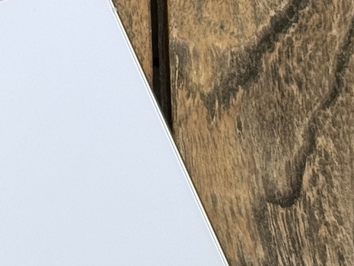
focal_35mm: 196
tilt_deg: -73.9
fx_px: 2005
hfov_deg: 9.8
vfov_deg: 7.5
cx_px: -155
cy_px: 282
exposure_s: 1/466
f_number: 1.78
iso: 64
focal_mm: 6.76
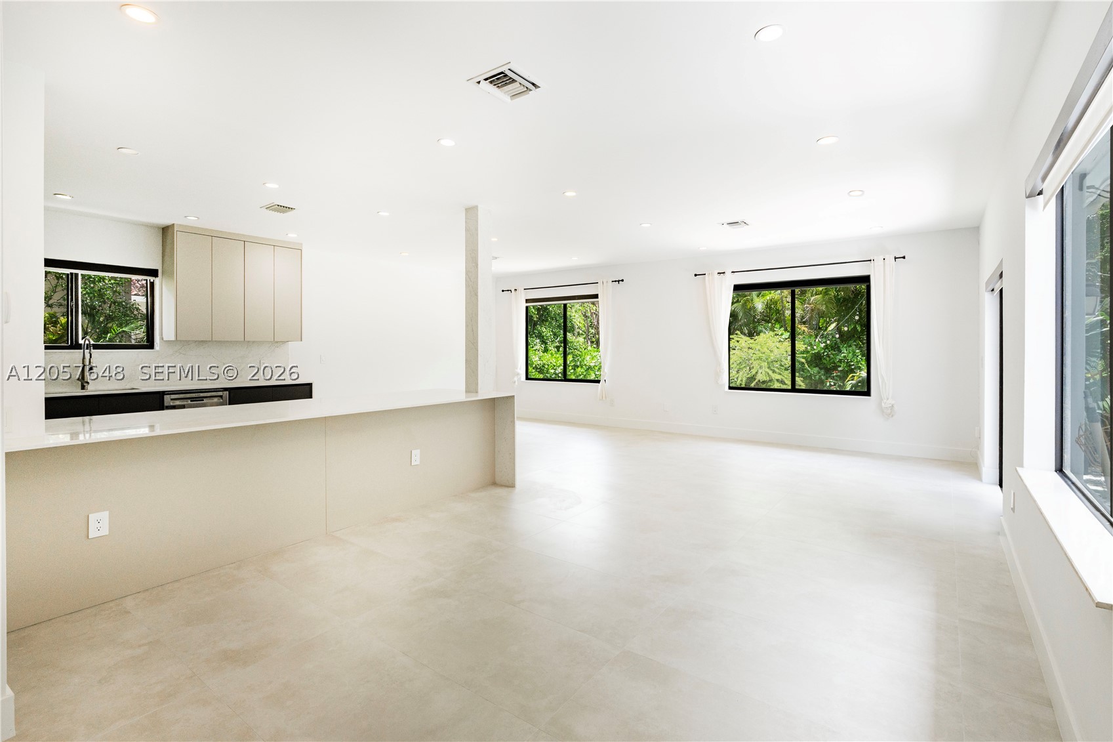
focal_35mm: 16
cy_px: 371
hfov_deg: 95.0
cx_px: 556
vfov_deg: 72.0
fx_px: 510
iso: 320
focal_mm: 11
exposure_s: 1/160
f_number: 7.1
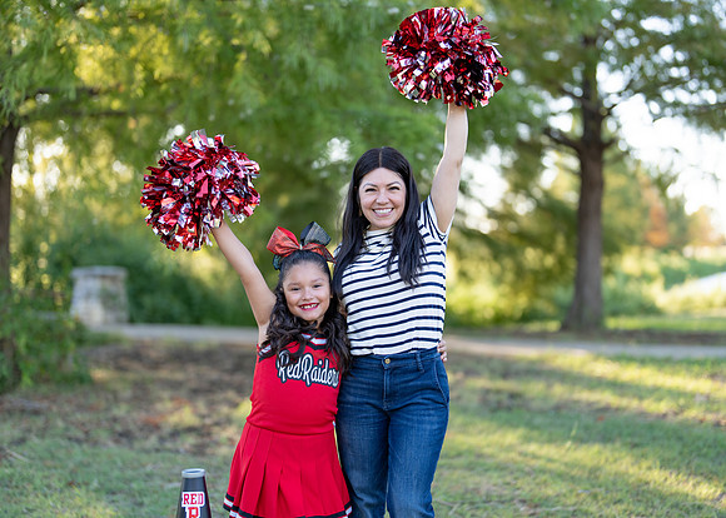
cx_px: 369
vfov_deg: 26.0
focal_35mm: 54
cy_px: 255
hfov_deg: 35.9
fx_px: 1121
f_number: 1.2
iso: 100
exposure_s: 1/800
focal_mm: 50
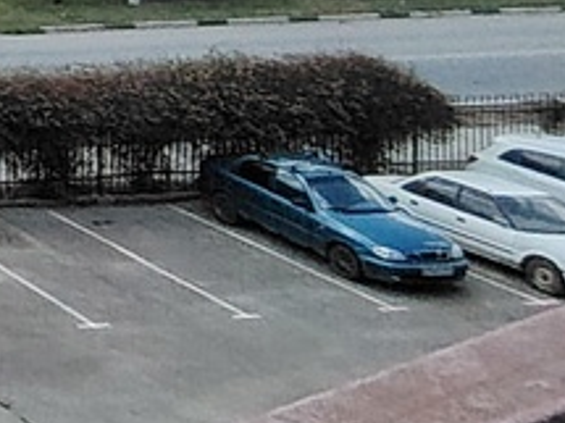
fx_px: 1289
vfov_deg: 16.8
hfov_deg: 15.6
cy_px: -218
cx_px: -728
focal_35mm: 79
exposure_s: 1/2182
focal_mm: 1.42
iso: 100
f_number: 2.2
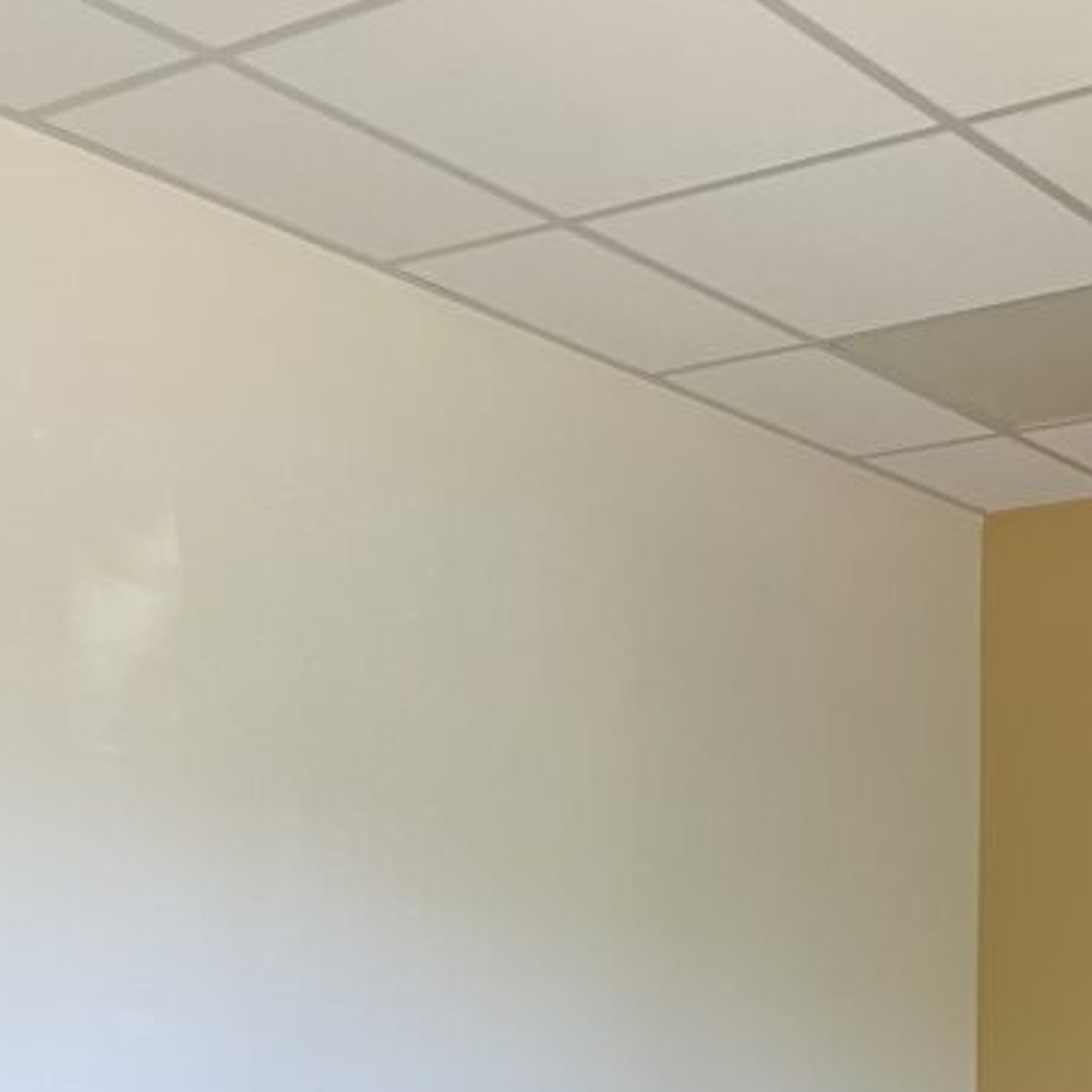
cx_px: 854
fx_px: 2320
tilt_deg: -4.9
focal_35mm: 65
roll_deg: +0.4
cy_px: 1330
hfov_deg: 26.1
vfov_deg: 24.0
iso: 125
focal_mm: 4.2
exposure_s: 1/73
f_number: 1.6
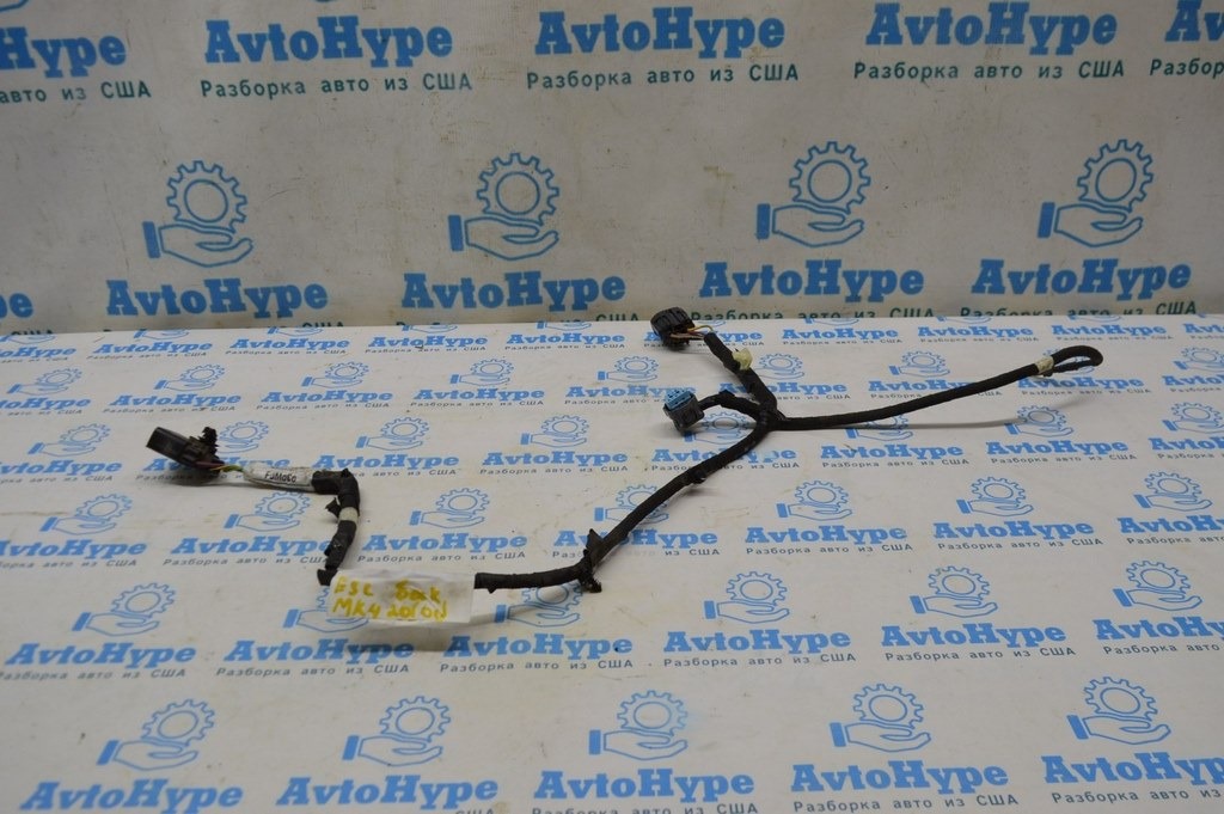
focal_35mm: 32
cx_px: 612
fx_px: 1070
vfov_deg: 41.6
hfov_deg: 59.5
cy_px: 407
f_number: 6.3
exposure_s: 1/60
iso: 400
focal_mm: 21
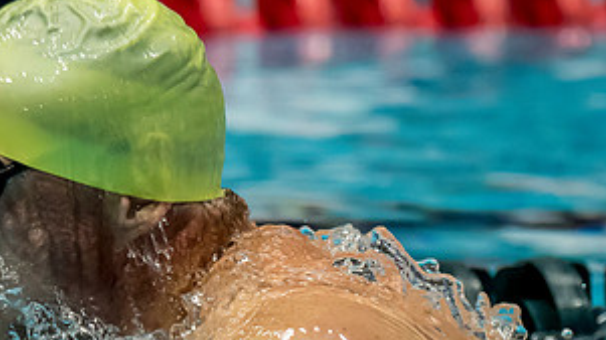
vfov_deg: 1.1
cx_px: 118
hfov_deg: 1.9
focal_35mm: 1116
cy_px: 412
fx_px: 17925
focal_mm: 200
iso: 2000
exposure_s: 1/800
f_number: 2.8
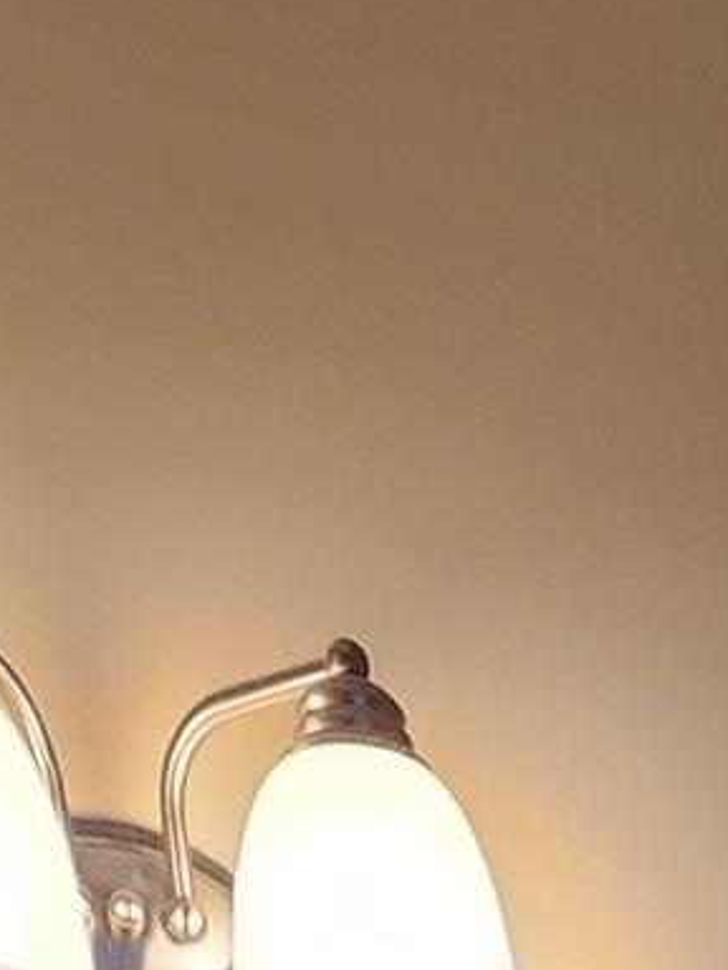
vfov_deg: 13.9
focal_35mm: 78
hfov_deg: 16.9
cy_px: 2488
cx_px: 1122
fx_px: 2187
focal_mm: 2.2
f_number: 2.2
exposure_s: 1/60
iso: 200
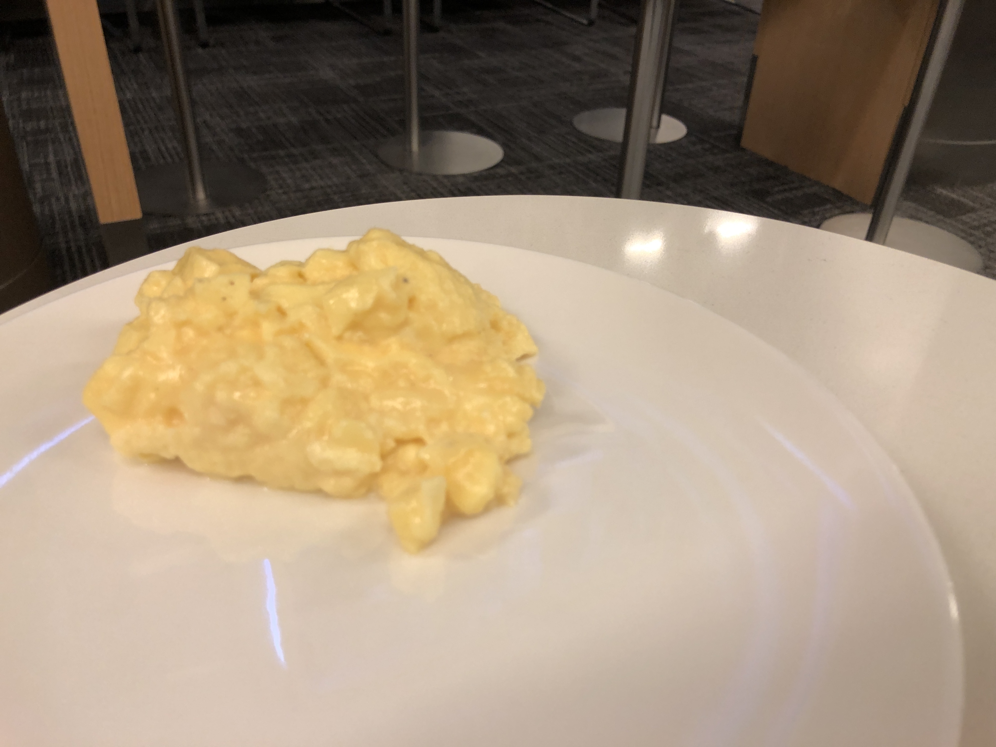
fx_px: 806
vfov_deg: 49.7
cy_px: 374
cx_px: 498
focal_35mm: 28
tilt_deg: -35.1
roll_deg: -3.4
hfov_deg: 63.4
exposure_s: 1/20
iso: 32
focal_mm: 3.99
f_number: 1.8
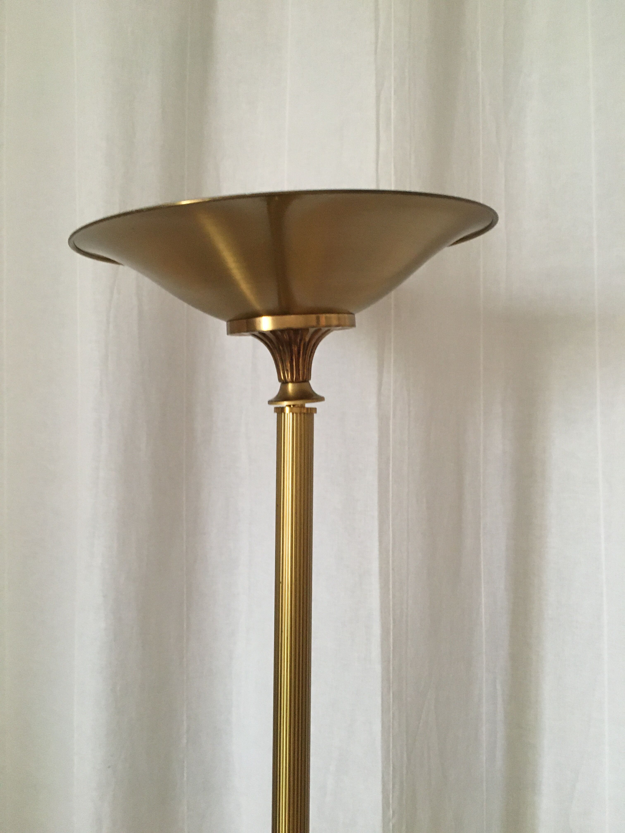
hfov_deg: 48.2
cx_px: 312
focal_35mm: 29
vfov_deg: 61.7
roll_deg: -0.4
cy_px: 416
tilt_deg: +1.2
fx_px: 698
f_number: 2.2
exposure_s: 1/20
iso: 200
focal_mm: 4.15
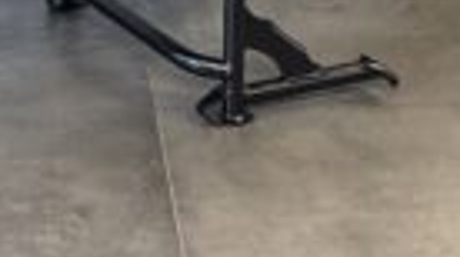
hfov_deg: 13.5
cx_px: 40
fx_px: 1923
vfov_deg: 6.9
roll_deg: +0.4
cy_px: -481
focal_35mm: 158
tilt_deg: -13.2
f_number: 1.6
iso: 100
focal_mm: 5.96
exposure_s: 1/100
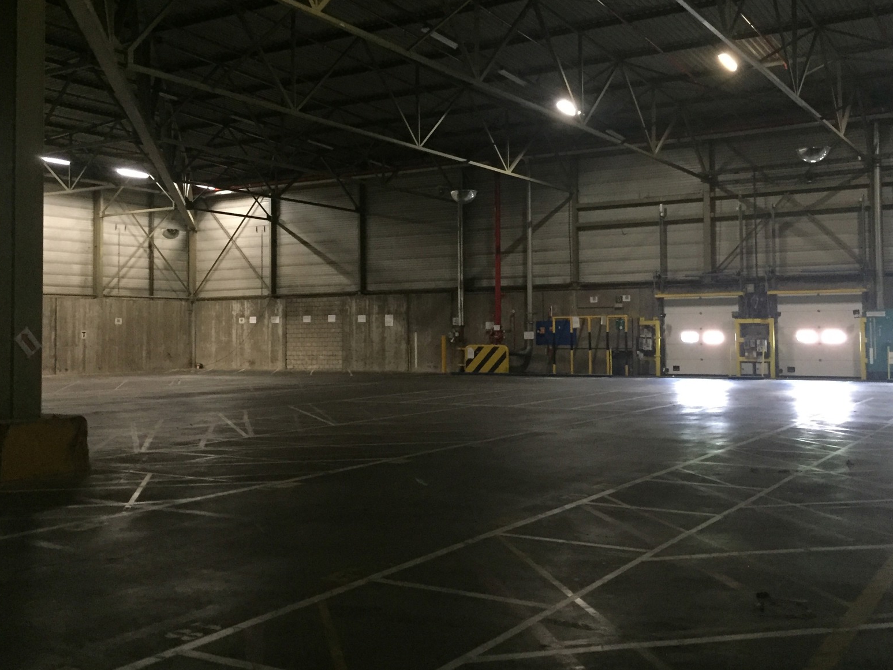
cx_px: 492
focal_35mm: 36
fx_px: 929
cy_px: 294
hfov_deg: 51.3
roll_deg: +0.5
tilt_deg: +1.9
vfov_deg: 39.6
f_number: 2.2
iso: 400
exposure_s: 1/17
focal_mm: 4.15
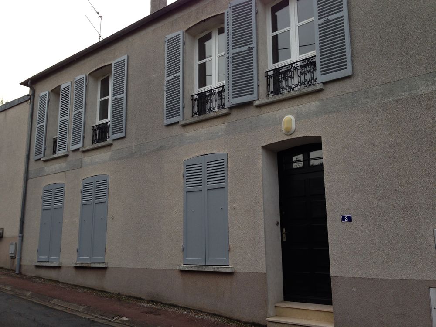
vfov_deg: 42.9
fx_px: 416
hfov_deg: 55.4
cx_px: 218
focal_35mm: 33
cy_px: 164
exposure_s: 1/120
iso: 50
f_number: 2.4
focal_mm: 4.12
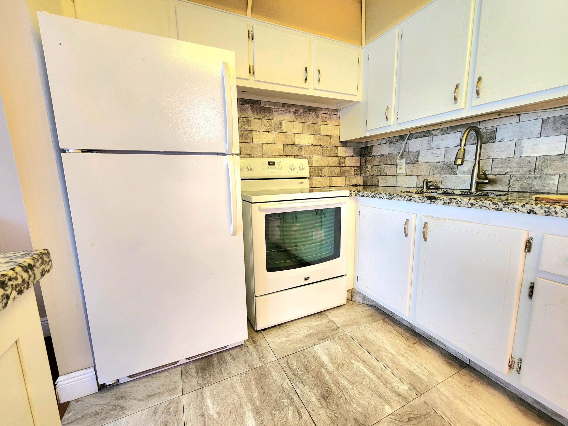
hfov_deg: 106.2
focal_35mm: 13
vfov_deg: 89.9
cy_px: 213
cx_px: 284
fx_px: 213
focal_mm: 2.2
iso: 400
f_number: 2.2
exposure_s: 1/40
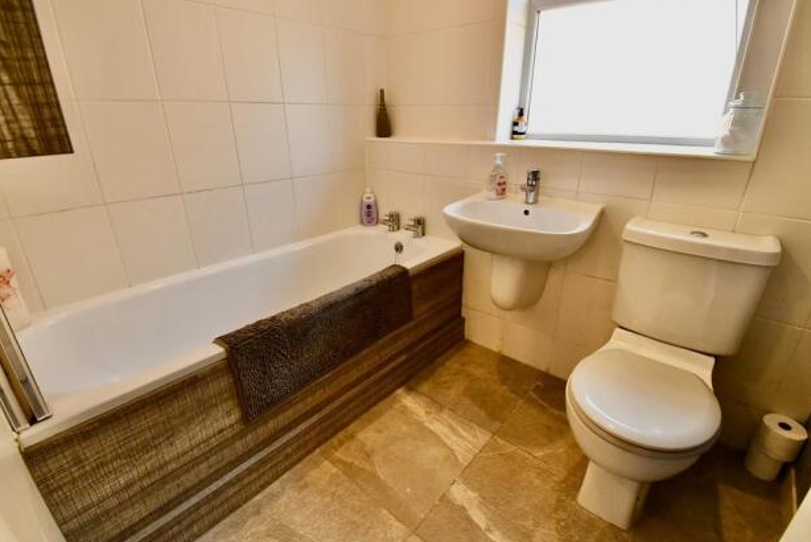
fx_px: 361
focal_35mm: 16
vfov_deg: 73.8
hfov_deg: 96.7
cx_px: 406
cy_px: 269
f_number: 6.3
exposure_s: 1/160
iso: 1600
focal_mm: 10
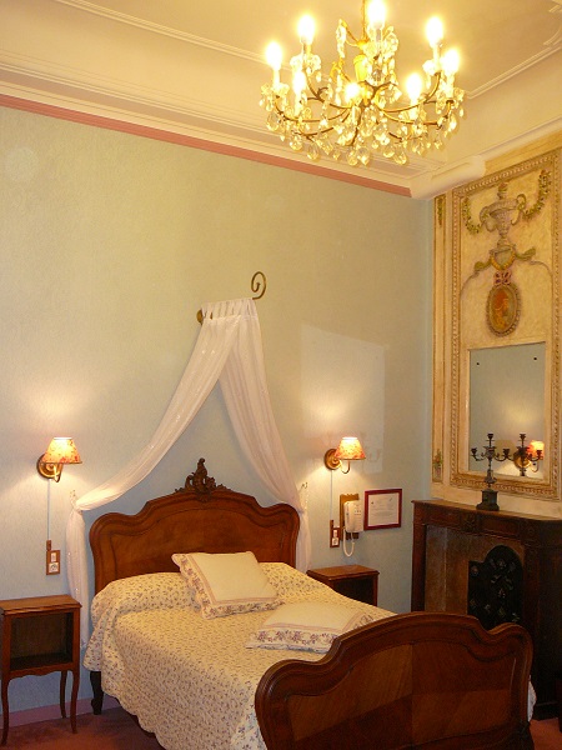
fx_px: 758
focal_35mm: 35
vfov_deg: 52.6
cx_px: 281
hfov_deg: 40.7
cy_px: 375
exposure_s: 1/8
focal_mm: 5.2
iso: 200
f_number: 2.8
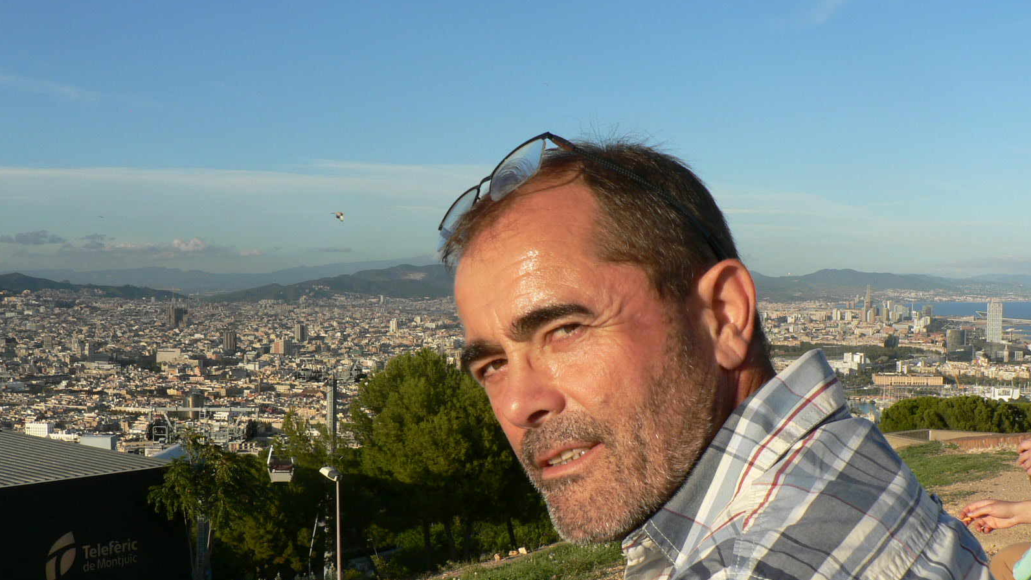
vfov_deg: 25.9
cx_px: 516
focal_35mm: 46
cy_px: 345
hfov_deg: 44.6
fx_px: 1257
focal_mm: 6.9
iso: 80
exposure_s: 1/400
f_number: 5
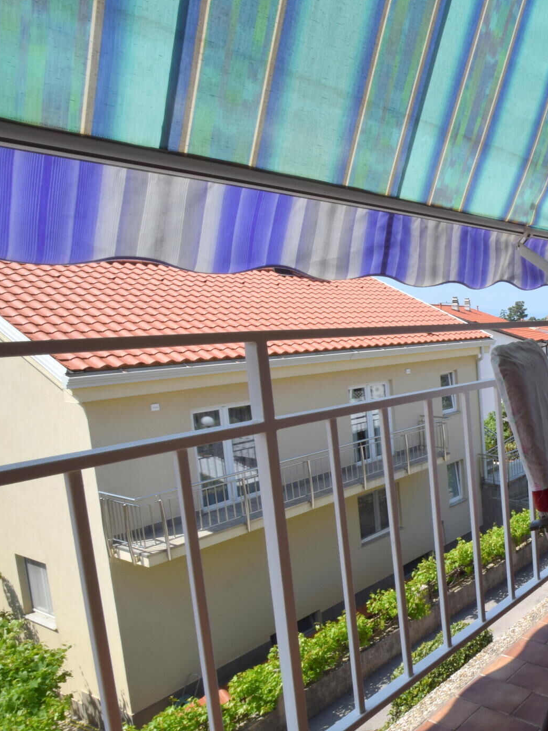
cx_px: 628
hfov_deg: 41.3
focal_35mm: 25
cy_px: 360
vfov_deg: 69.4
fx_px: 528
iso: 200
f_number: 20
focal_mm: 10
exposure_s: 1/80
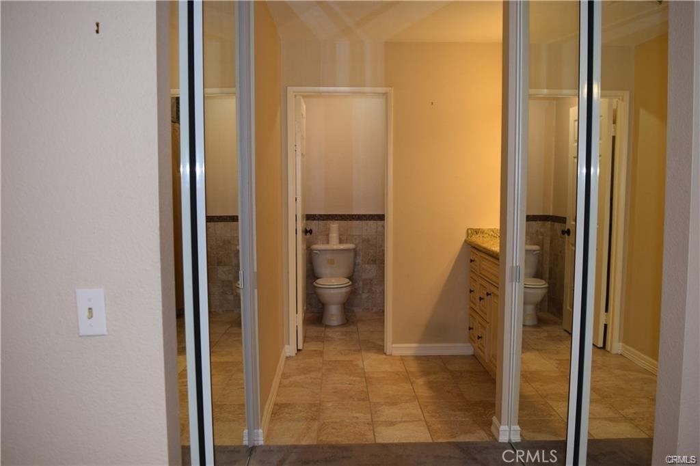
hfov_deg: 59.5
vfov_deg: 41.7
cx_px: 350
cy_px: 233
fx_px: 612
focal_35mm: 32
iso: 800
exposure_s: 1/80
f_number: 4.5
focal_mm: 21
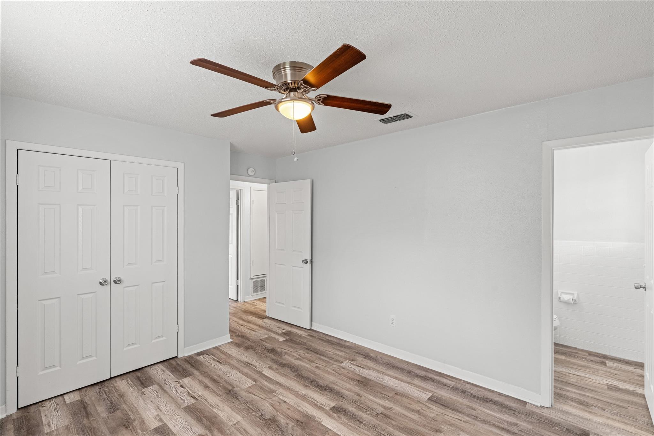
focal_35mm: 16
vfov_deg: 73.7
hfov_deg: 96.8
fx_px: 291
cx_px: 327
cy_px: 218
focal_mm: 16
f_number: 8
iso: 800
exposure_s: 1/40
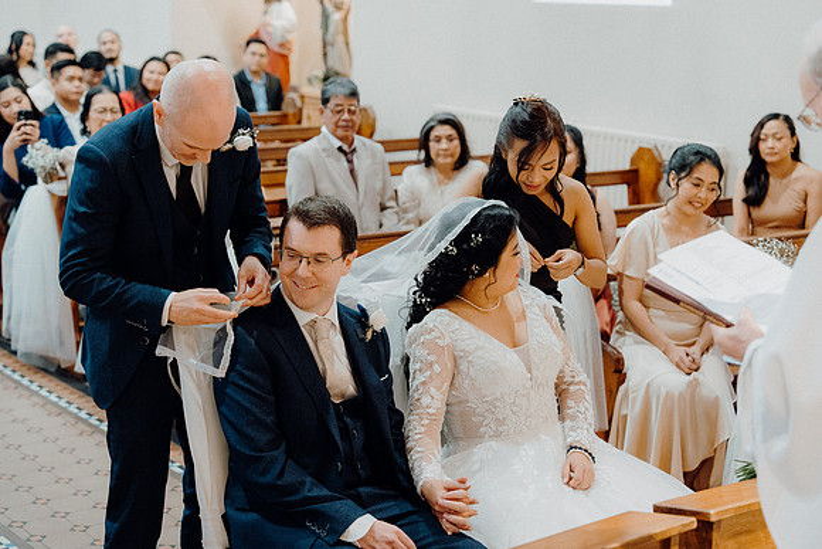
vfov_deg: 21.6
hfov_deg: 31.9
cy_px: 274
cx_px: 411
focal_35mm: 63
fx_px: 1439
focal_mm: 63
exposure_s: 1/160
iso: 4000
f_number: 3.2
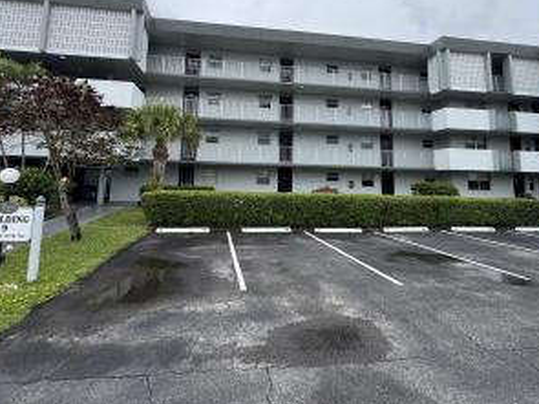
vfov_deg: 67.4
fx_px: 296
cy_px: 146
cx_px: 259
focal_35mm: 19
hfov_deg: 84.7
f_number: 2.2
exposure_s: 1/932
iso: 50
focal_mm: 2.22
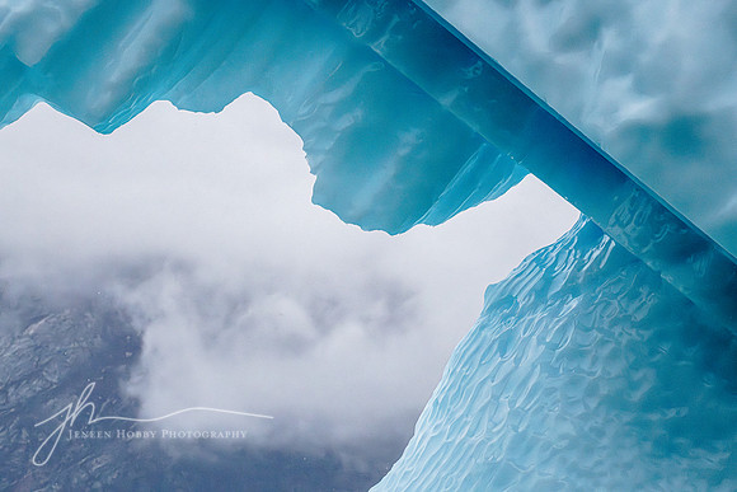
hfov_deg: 7.6
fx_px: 5529
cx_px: 368
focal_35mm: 270
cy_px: 246
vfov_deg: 5.1
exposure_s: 1/640
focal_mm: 270
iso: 20000
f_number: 16
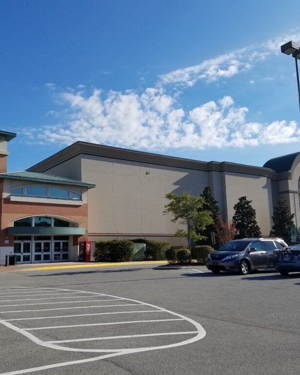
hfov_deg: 43.3
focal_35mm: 34
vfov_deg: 52.9
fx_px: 377
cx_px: 140
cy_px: 188
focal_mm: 4.2
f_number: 1.7
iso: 50
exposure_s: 1/3984
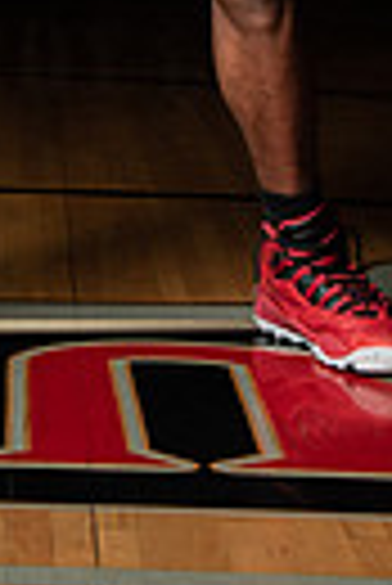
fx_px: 2541
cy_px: -410
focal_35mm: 156
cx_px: 77
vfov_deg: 12.2
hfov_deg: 8.8
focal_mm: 45
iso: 320
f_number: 14
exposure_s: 1/200
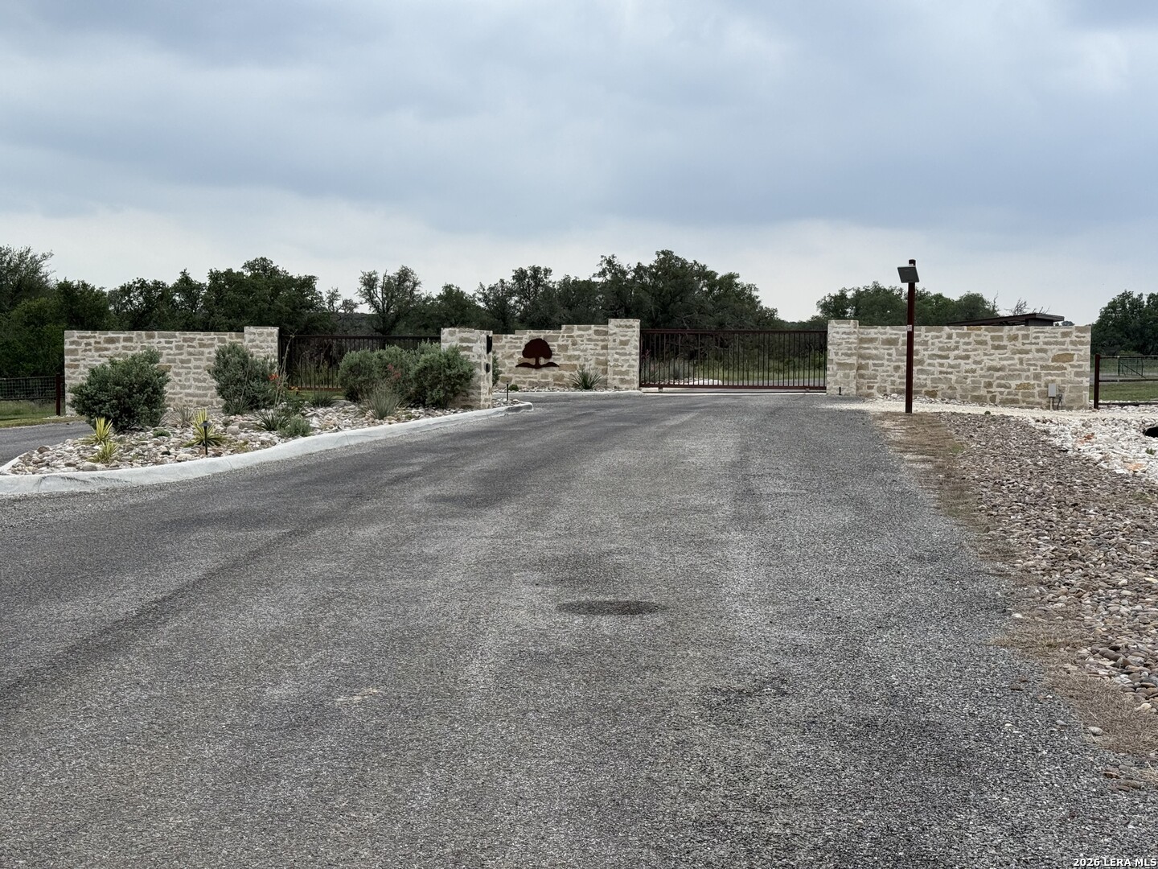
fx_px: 1606
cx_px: 579
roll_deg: -0.4
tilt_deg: -2.7
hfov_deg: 39.7
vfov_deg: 30.3
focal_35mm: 48
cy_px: 434
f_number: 1.78
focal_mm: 6.76
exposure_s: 1/1931
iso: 64
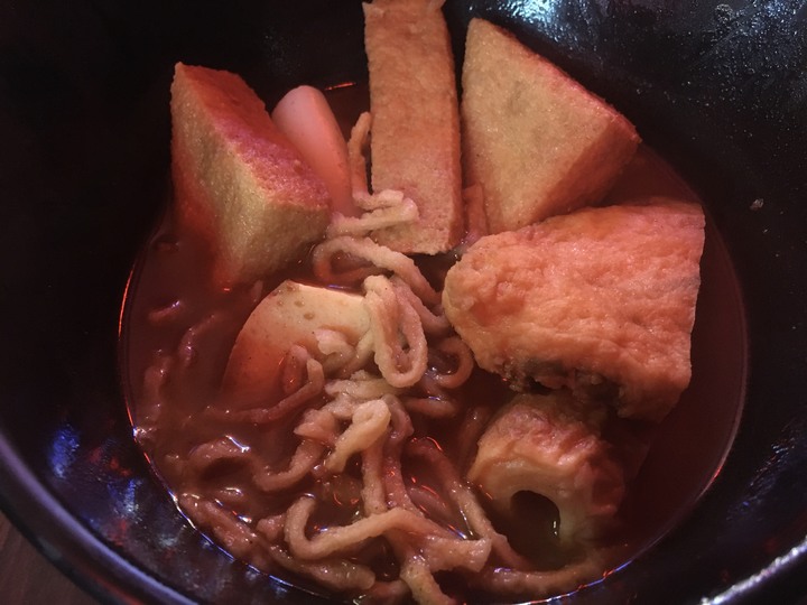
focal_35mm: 29
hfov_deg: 61.7
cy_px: 302
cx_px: 404
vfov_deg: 48.2
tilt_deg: -53.0
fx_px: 676
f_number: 2.2
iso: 500
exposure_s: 1/15
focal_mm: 4.15
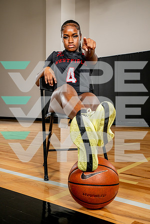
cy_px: 112
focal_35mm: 40
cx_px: 75
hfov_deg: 33.4
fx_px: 250
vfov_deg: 48.5
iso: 250
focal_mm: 40
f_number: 8
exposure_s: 1/500
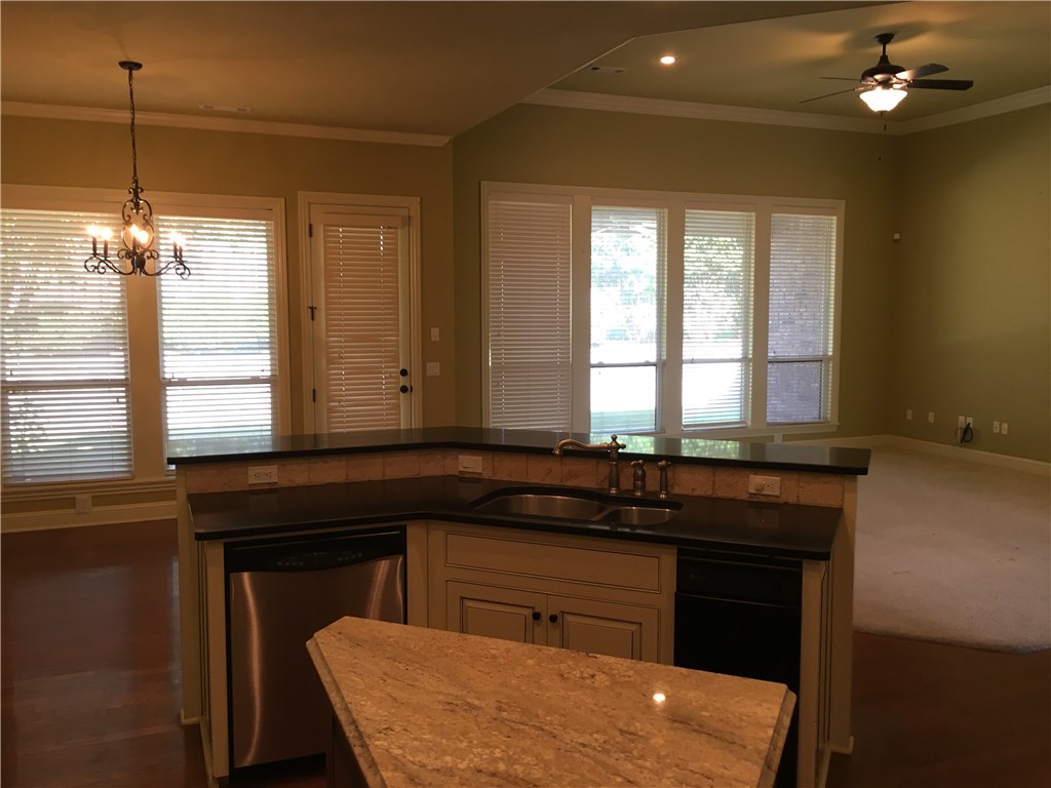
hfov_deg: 61.7
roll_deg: -0.2
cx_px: 526
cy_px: 394
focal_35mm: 29
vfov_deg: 48.2
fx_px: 880
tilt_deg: -4.2
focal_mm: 4.15
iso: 50
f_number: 2.2
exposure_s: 1/30
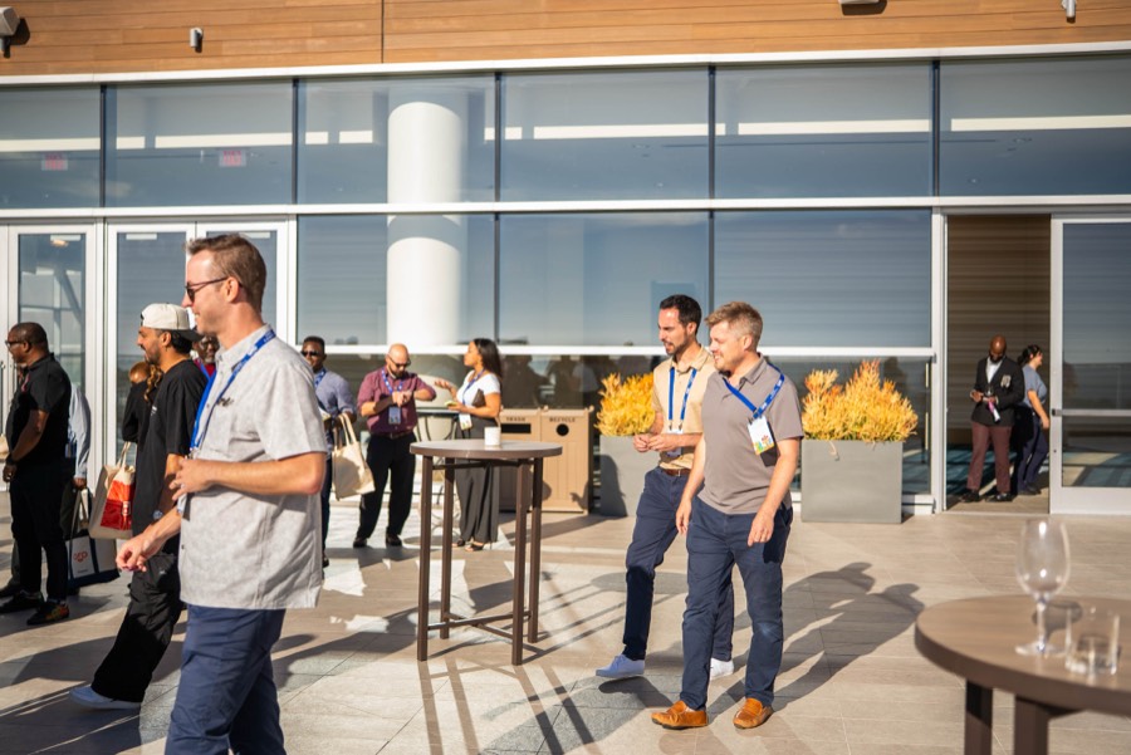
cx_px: 566
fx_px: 1100
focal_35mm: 35
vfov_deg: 37.9
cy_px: 378
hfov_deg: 54.4
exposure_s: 1/2000
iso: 100
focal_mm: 35
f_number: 2
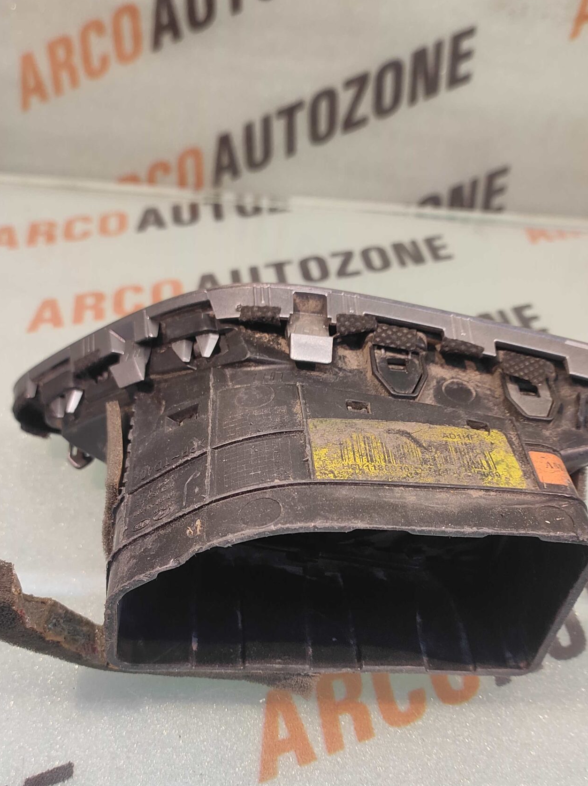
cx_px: 249
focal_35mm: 26
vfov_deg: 66.6
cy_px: 476
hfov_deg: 52.8
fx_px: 590
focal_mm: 4.74
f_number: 1.79
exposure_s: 1/33
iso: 193
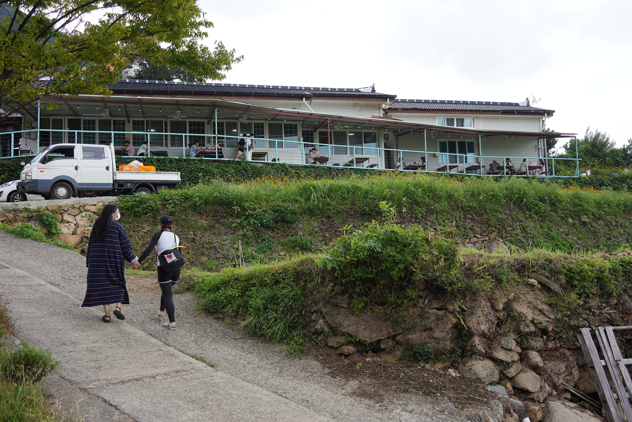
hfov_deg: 54.4
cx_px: 316
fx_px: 614
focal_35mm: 35
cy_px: 211
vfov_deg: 37.9
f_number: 6.3
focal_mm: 35
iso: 100
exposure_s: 1/125
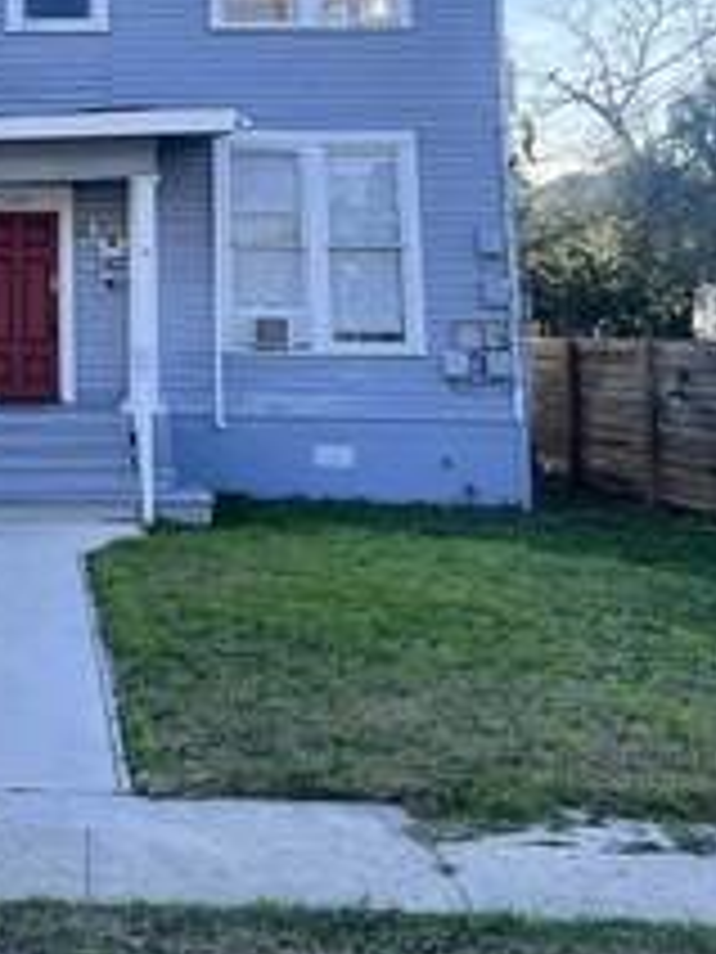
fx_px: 1627
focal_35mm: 59
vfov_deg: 31.3
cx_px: -14
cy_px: 104
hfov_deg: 23.7
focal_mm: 5.7
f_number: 1.5
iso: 50
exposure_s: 1/2165
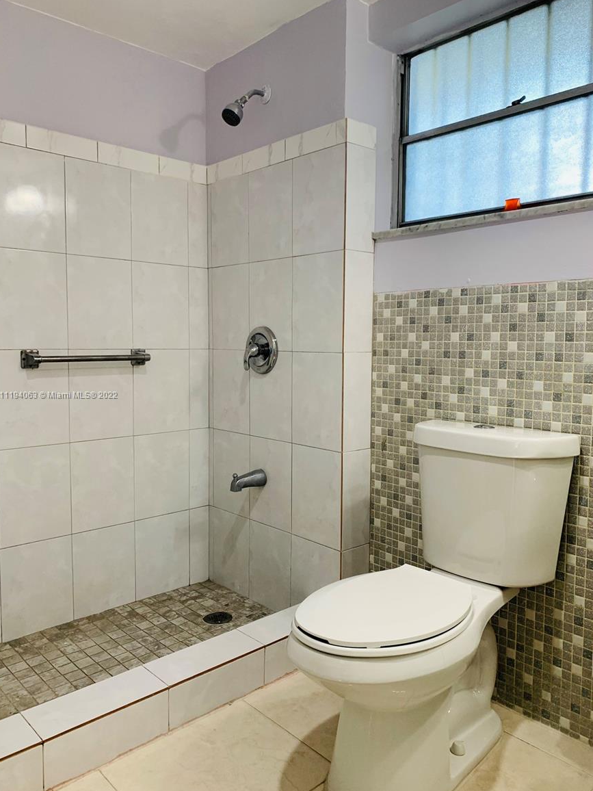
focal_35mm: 27
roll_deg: -1.2
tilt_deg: -4.5
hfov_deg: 51.4
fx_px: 617
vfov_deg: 65.3
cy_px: 396
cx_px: 300
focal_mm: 4.25
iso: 100
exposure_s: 1/60
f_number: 1.8
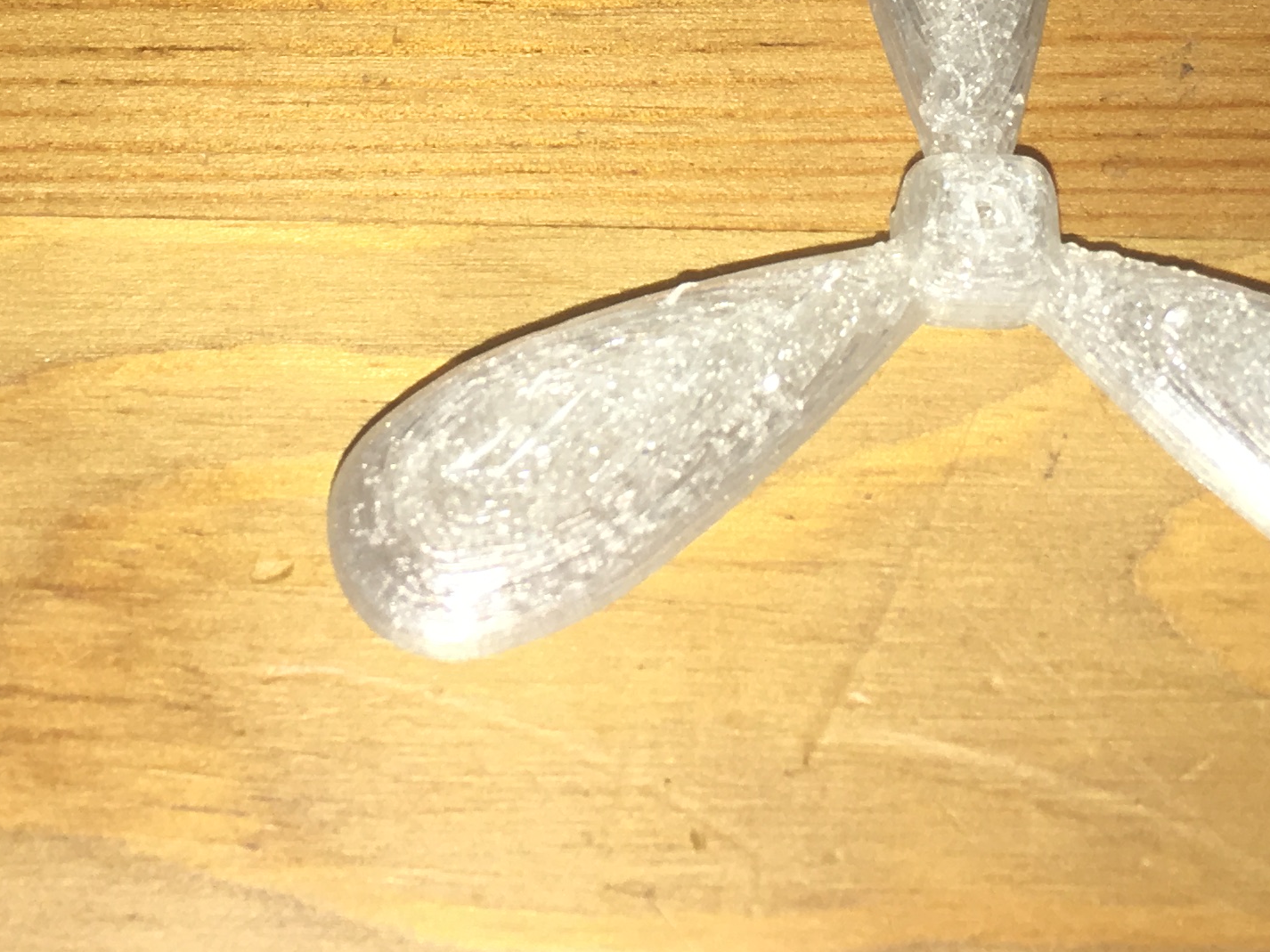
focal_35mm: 82
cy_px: -286
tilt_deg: -59.2
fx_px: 3008
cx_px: 462
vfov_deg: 16.9
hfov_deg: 23.8
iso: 25
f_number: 2.2
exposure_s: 1/57
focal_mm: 4.15
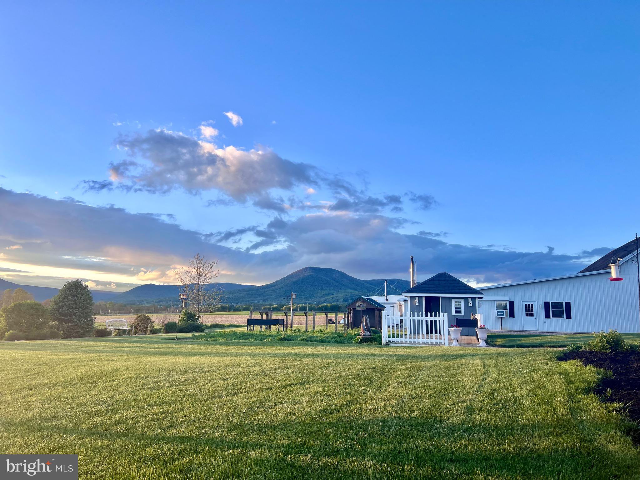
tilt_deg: +7.7
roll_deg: -0.6
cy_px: 240
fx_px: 481
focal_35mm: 26
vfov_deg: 53.1
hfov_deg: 67.3
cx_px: 320
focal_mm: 5.7
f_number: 1.5
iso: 50
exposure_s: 1/1147
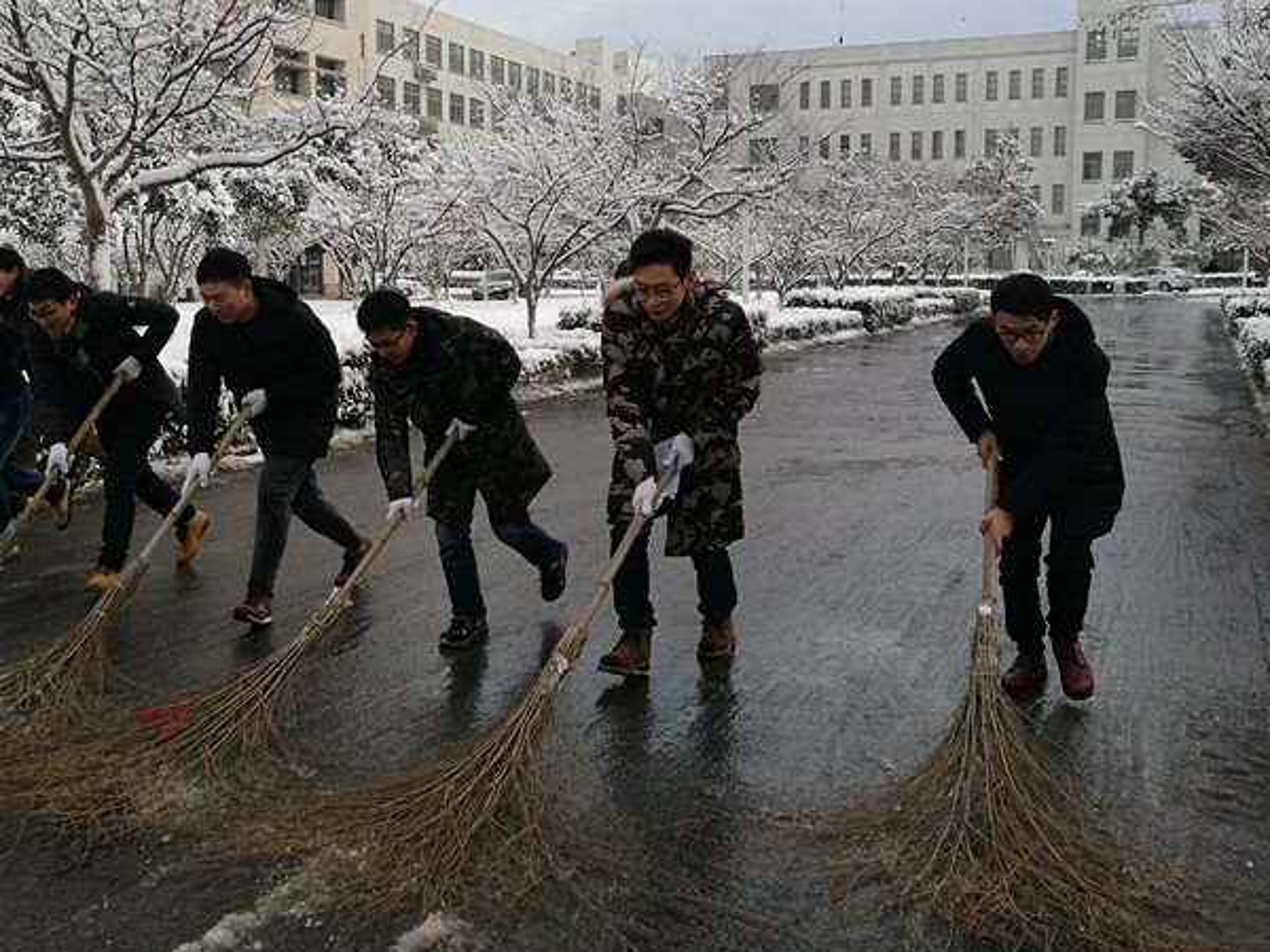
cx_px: 508
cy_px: 396
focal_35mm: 36
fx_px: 1321
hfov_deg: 51.0
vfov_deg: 39.5
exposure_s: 1/886
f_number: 2.2
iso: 50
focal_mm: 4.5
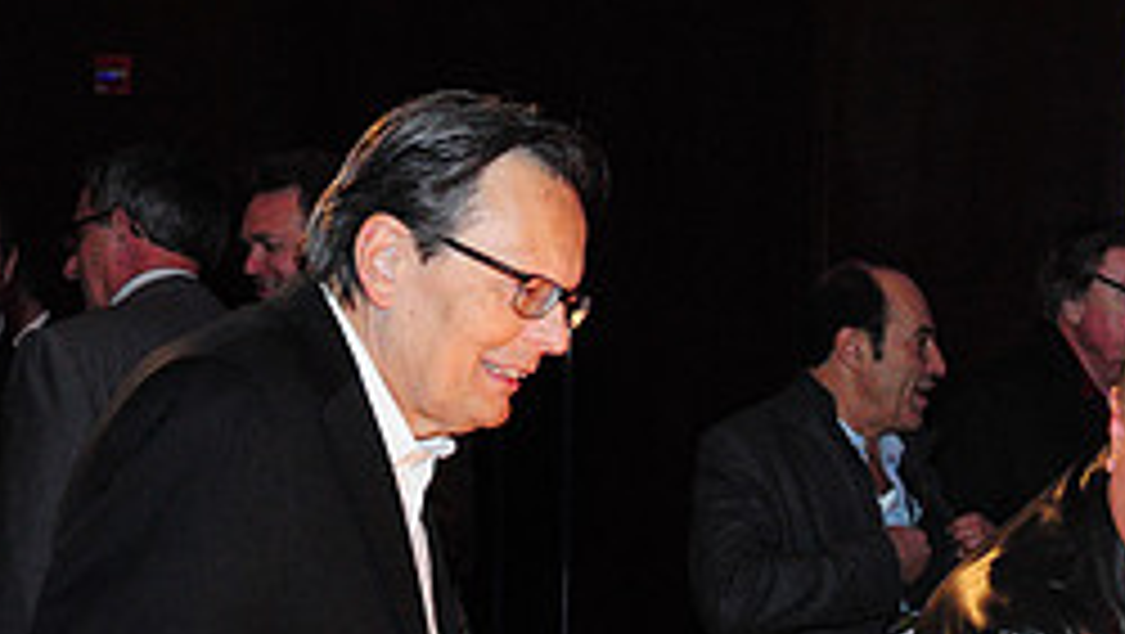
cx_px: 1017
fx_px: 2932
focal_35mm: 98
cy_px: 852
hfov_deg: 21.2
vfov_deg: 12.0
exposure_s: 1/60
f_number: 8
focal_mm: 27
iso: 2500
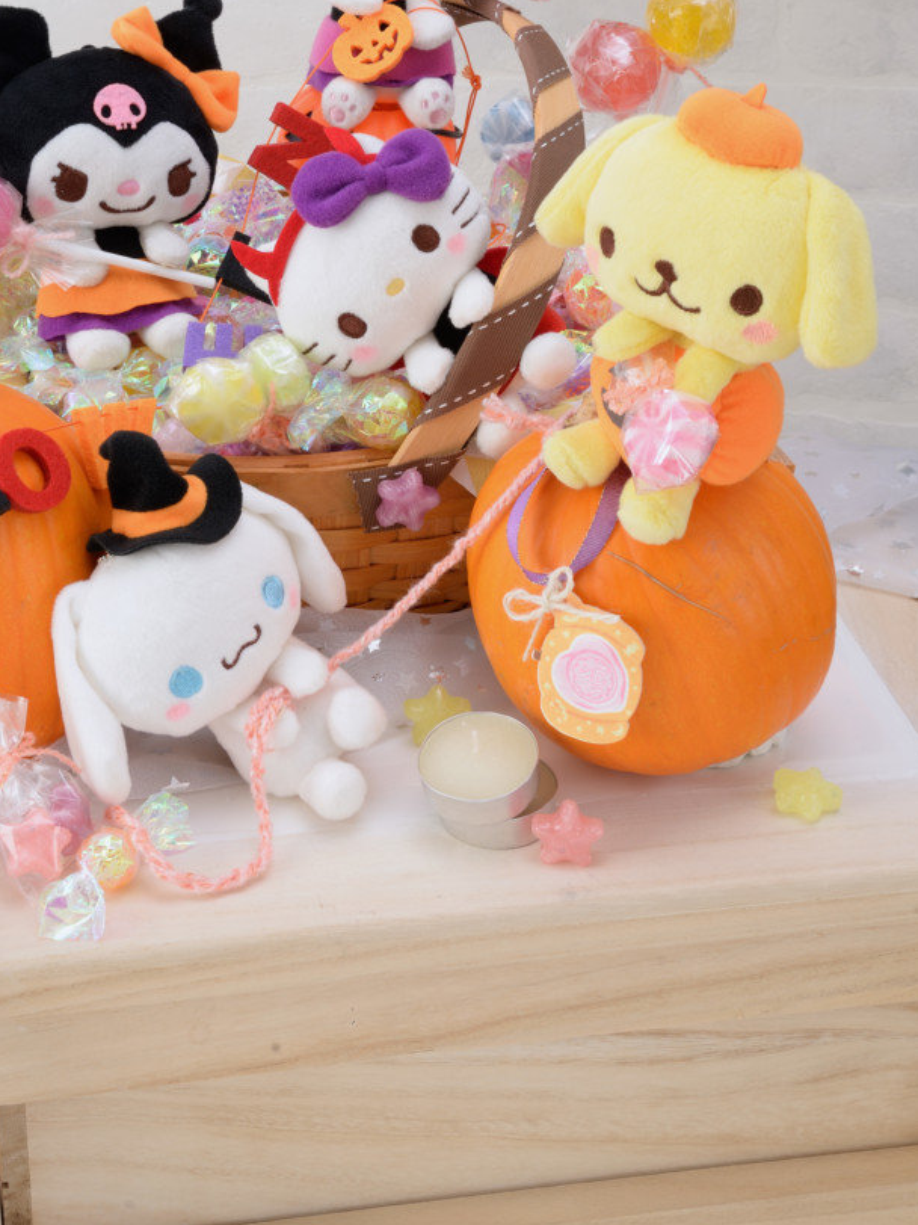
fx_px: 2617
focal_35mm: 74
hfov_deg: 19.9
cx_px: 384
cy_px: 429
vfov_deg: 26.2
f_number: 16
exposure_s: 1/125
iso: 125
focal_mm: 52
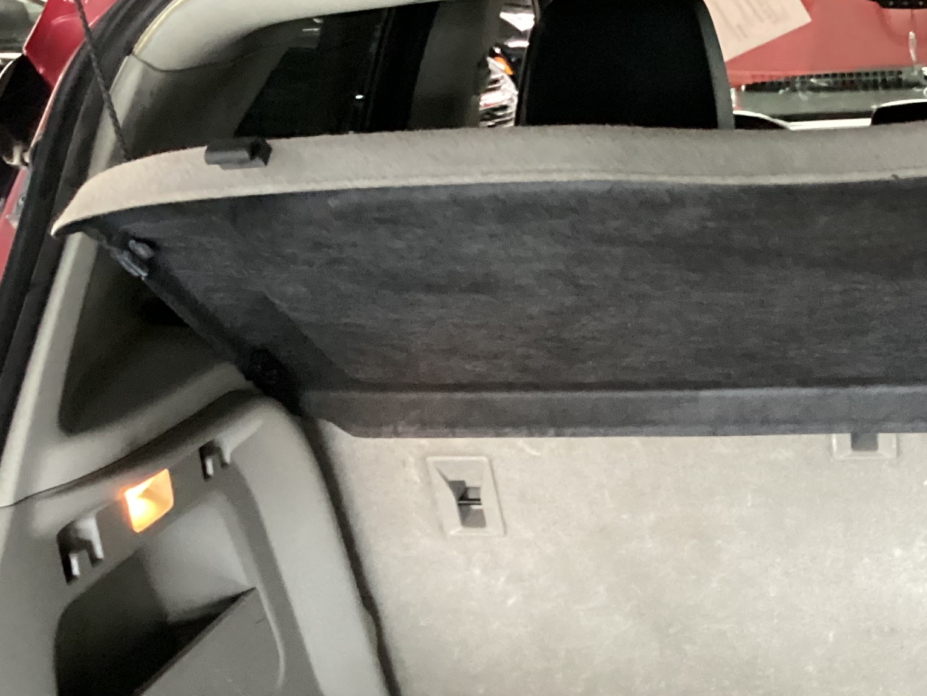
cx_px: 844
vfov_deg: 21.8
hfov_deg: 28.2
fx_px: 1768
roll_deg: +2.0
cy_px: 620
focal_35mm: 66
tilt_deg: -23.0
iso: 640
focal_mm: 3.3
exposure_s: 1/25
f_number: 2.4
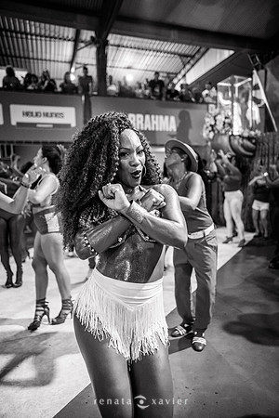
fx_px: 279
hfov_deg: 53.1
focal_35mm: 24
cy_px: 209
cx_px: 140
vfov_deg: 73.7
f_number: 1.8
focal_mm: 24
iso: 1600
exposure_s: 1/320
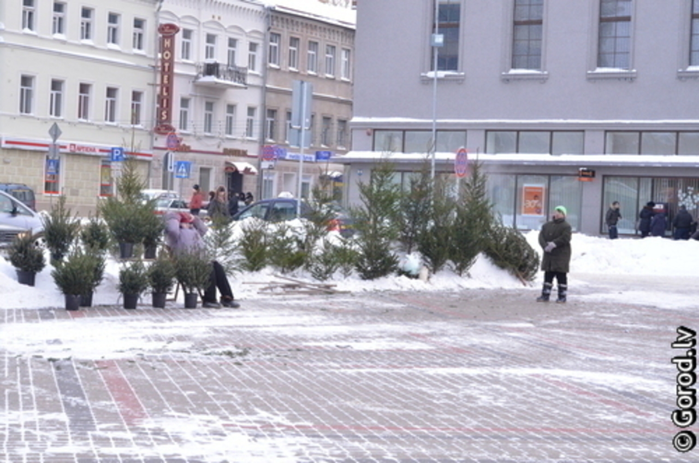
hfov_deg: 27.1
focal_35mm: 75
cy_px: 232
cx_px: 350
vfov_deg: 18.1
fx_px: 1453
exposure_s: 1/125
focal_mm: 50
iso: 1000
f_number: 10
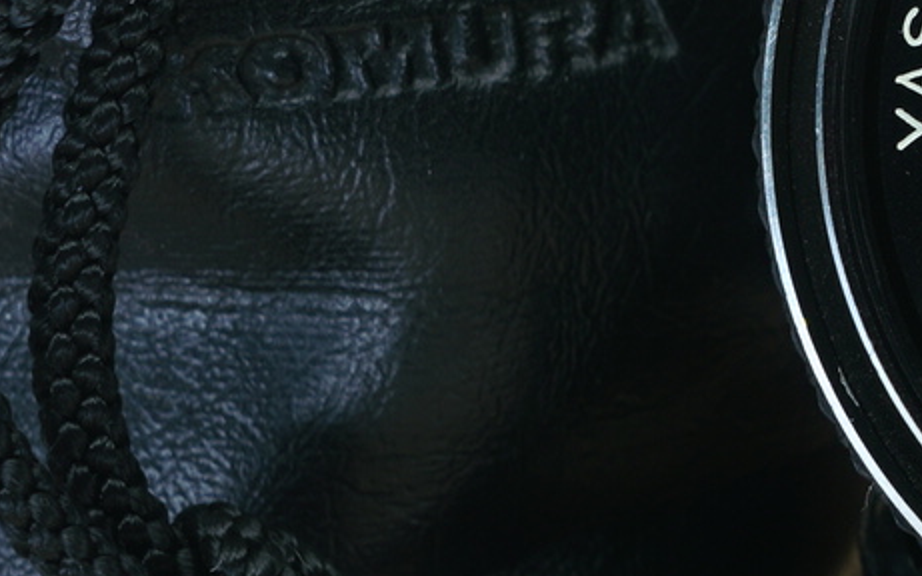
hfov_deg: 9.9
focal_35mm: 204
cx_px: 1420
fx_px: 5125
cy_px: 38
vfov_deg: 6.4
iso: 100
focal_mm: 38
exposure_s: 1/1.25
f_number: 9
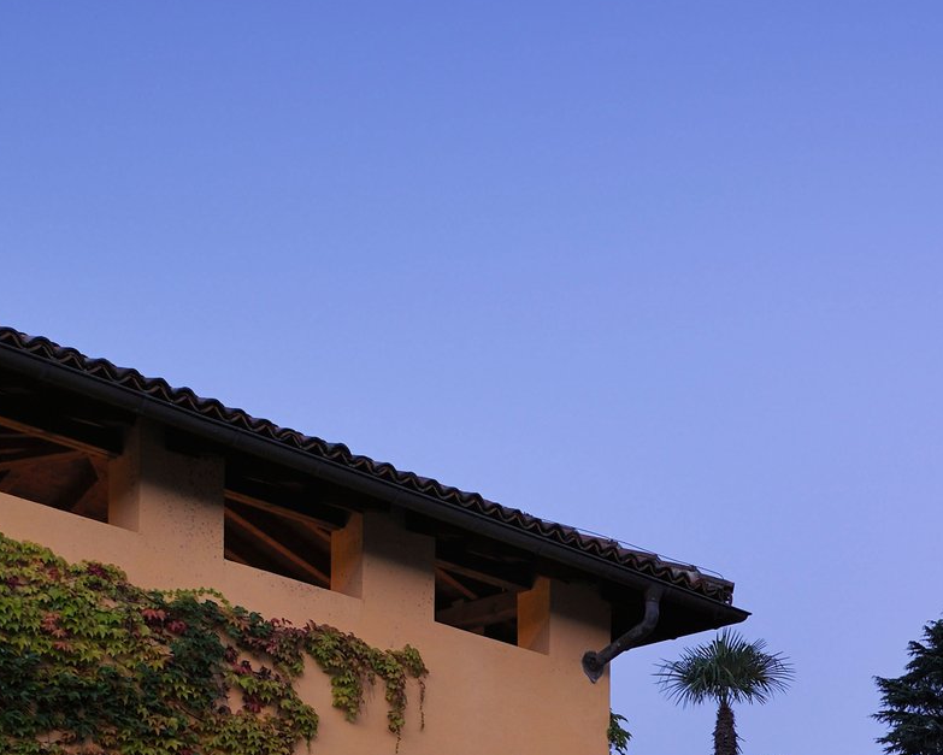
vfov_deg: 21.7
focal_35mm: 69
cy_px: 677
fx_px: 1926
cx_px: 1234
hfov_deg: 24.0
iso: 100
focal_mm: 24
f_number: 8
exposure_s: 3
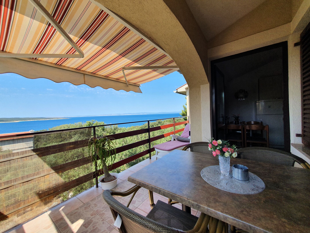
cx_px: 155
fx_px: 116
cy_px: 116
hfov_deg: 106.2
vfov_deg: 89.9
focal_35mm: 13
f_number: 2.2
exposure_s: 1/650
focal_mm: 1.8
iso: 50
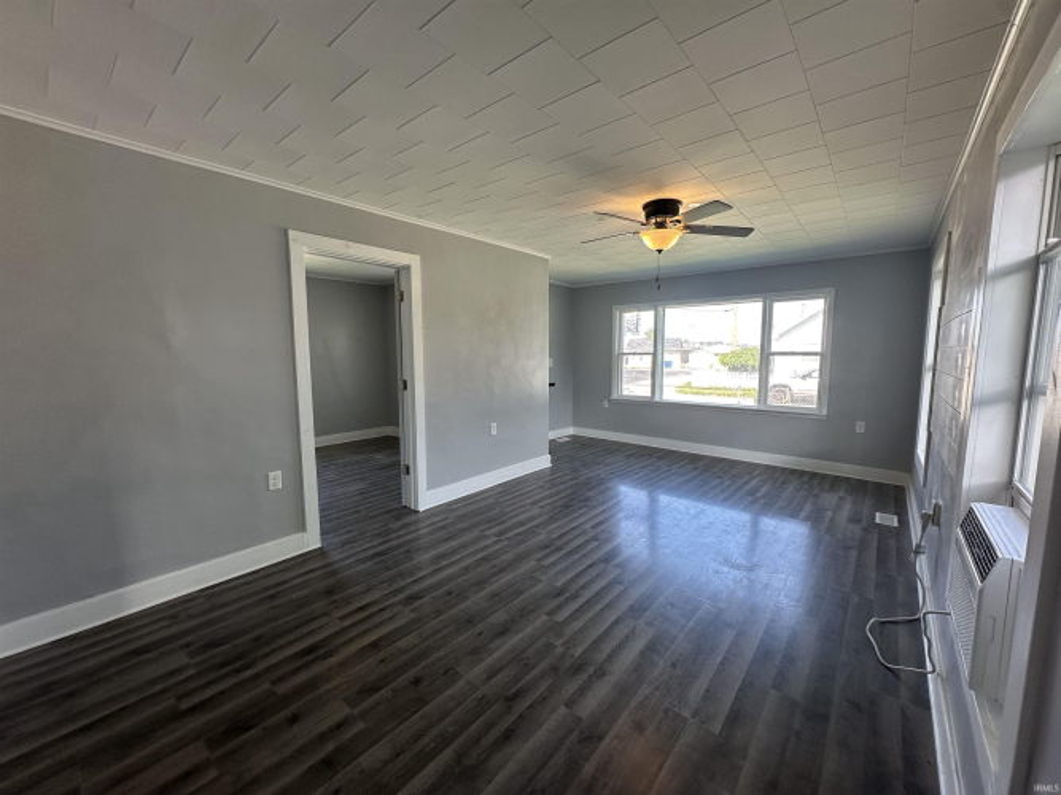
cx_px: 530
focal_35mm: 14
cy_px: 398
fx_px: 429
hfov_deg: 102.1
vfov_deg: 85.7
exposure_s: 1/120
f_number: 2.2
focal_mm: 2.22
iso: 64
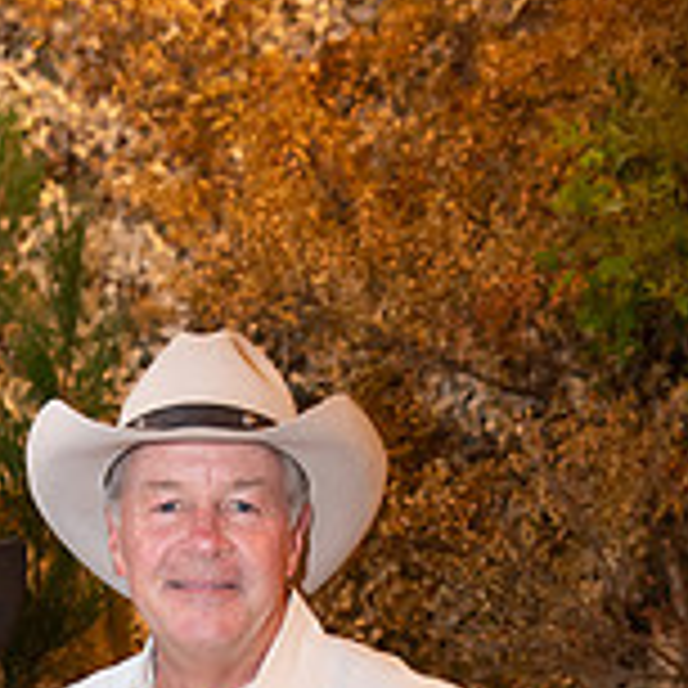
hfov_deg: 15.7
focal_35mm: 110
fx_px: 2473
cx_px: 121
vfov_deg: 14.9
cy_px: 976
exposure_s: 1/100
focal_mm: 44
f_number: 5
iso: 3200
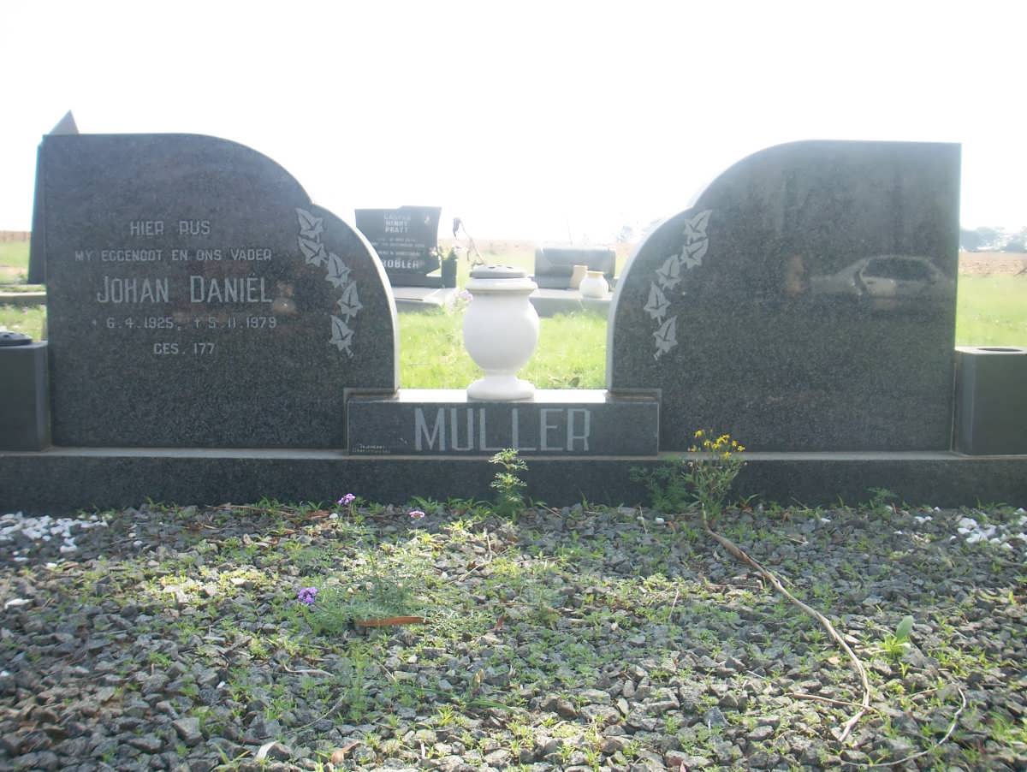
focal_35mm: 38
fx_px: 1128
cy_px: 386
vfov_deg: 37.8
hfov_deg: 48.9
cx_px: 514
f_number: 3.9
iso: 64
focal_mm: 6.3
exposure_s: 1/160
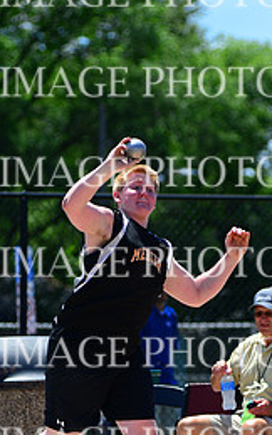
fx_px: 3924
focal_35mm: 331
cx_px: 131
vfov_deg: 6.3
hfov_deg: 4.0
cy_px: 396
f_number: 4
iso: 320
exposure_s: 1/2500
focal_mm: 145
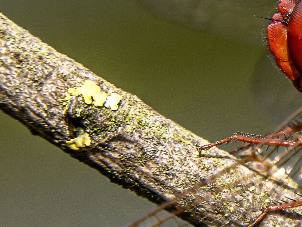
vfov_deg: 0.9
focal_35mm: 1740
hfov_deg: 1.1
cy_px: 170
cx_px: 423
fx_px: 15182
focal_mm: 300
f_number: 8
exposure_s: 1/750
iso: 1250
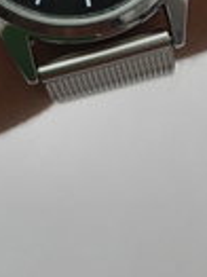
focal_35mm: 98
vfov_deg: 18.1
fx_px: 783
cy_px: -124
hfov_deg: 15.0
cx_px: 142
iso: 923
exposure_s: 1/50
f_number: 1.8
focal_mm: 5.56
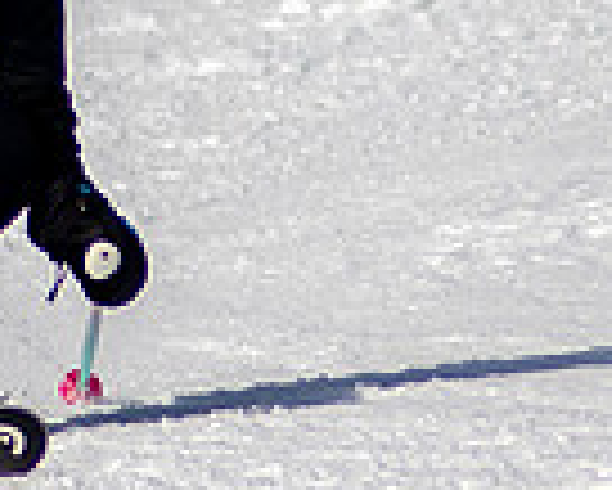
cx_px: -140
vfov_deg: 0.5
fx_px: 51477
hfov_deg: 0.7
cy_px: 7
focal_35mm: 2840
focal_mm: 300
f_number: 2.8
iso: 100
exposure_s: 1/8000
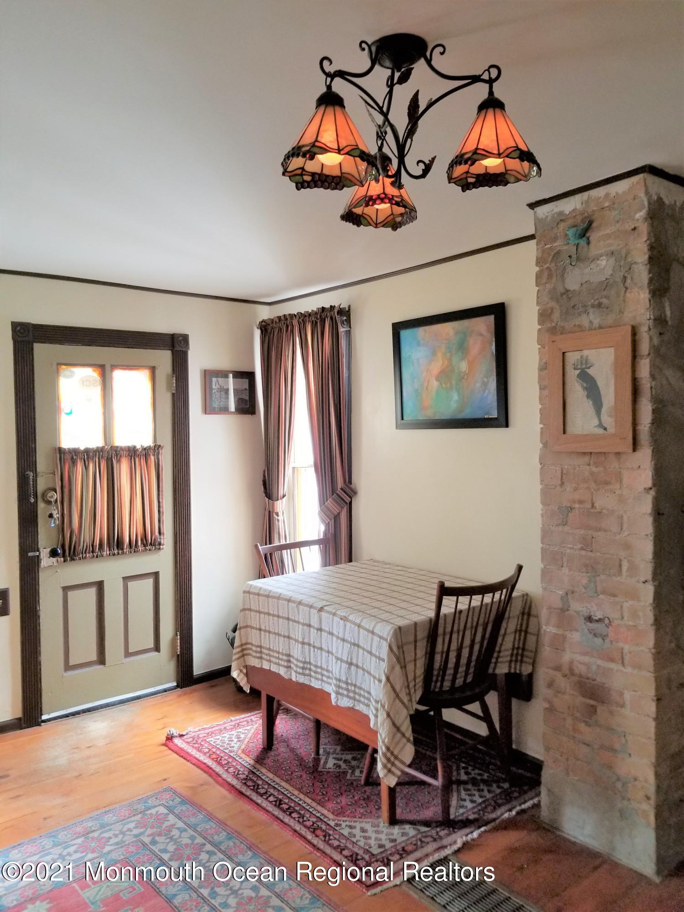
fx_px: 685
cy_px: 456
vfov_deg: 67.3
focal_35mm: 26
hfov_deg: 53.1
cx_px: 342
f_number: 1.7
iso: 200
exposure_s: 1/30
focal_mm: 4.25
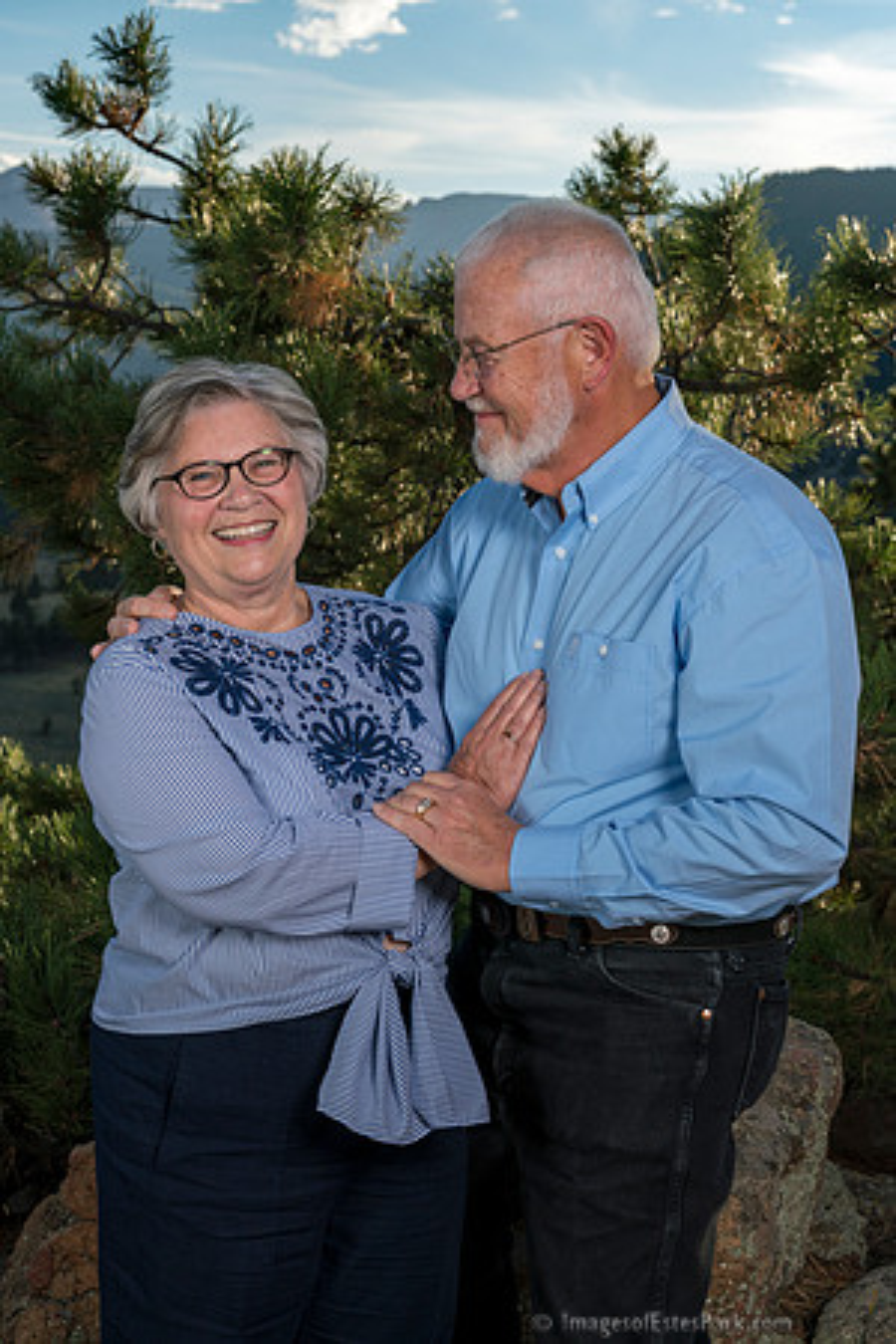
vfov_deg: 36.2
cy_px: 672
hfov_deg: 24.6
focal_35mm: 55
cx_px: 448
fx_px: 2053
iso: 100
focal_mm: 55
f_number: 7.1
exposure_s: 1/250
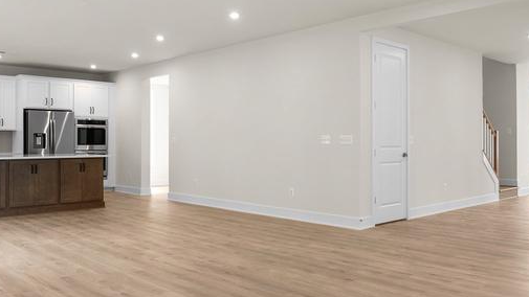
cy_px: 130
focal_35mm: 34
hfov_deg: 58.0
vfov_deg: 34.6
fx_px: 477
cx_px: 275
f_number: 8
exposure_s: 1/5
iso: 250
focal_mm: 16
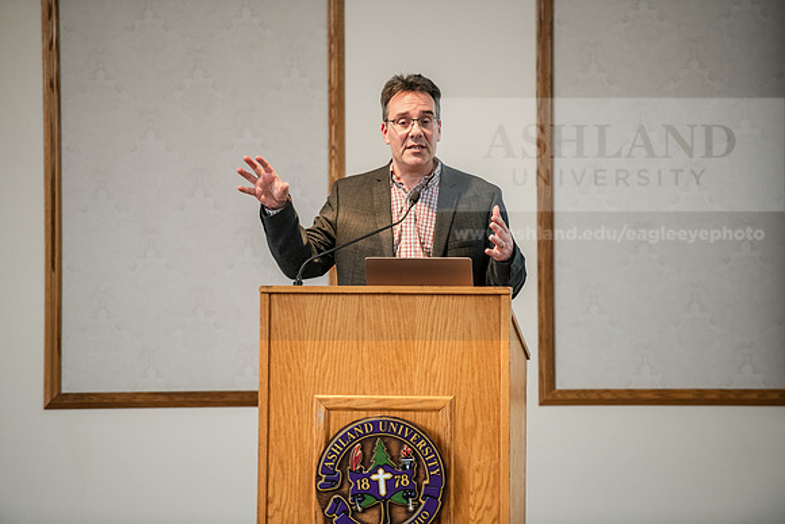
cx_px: 392
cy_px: 262
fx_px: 4144
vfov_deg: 7.2
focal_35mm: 190
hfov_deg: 10.8
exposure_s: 1/200
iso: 1250
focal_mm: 190
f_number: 3.2
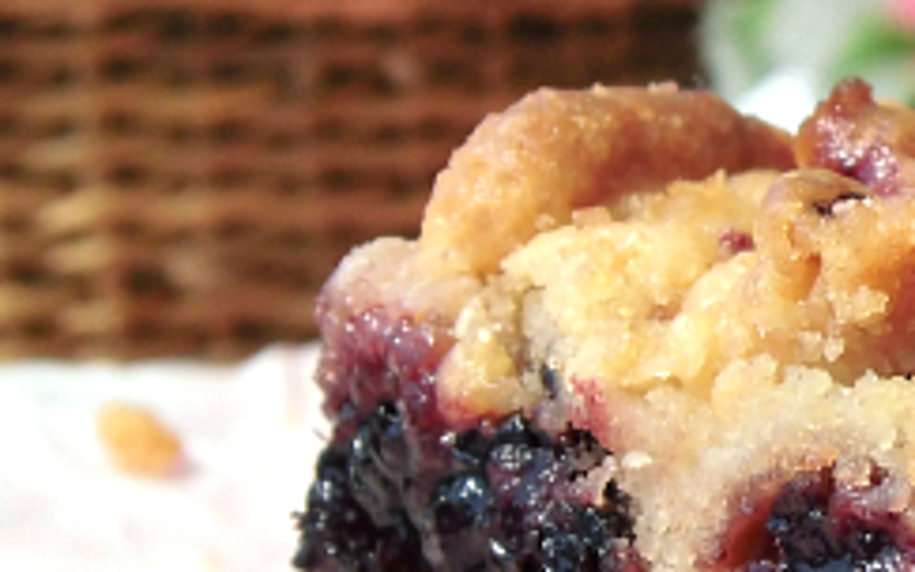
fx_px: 4091
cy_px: 452
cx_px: 1130
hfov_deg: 12.4
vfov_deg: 8.0
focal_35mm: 164
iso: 100
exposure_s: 1/500
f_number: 3.4
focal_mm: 8.3
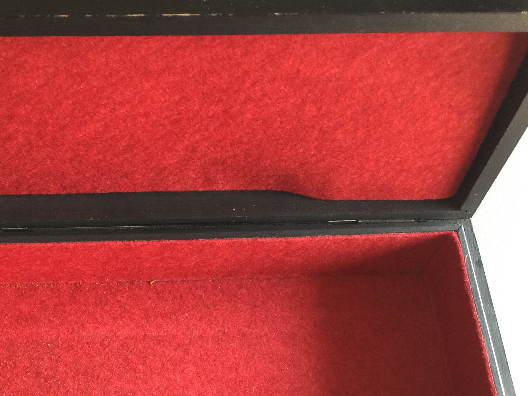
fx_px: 702
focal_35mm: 46
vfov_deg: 31.3
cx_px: 186
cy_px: 253
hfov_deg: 40.8
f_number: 2.4
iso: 32
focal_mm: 3.3
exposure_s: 1/33
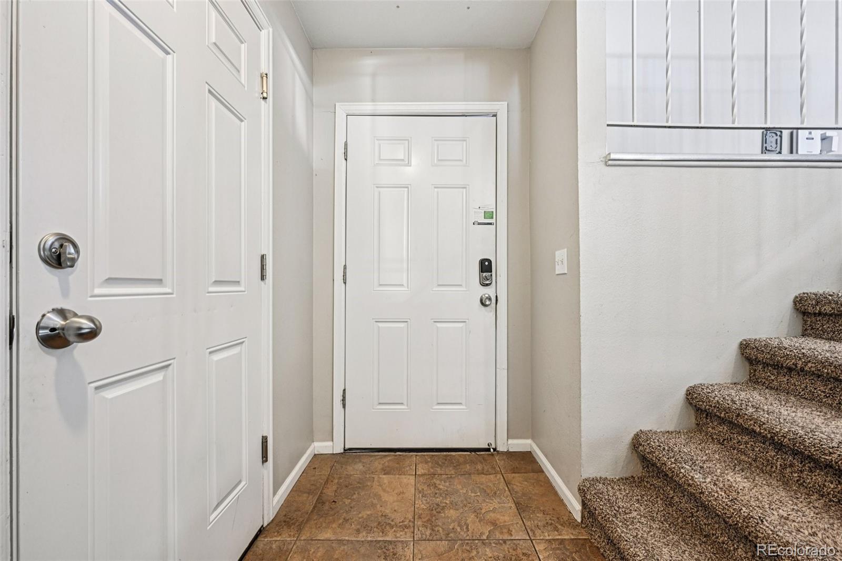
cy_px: 280
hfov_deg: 104.3
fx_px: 327
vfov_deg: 81.2
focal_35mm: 14
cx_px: 421
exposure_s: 1/2.5
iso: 400
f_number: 11
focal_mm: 14
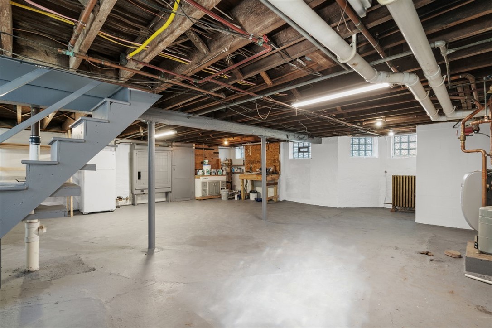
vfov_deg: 73.7
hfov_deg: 96.7
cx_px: 246
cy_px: 164
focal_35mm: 16
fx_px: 219
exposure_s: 1/1.43
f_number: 8
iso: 400
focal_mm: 16
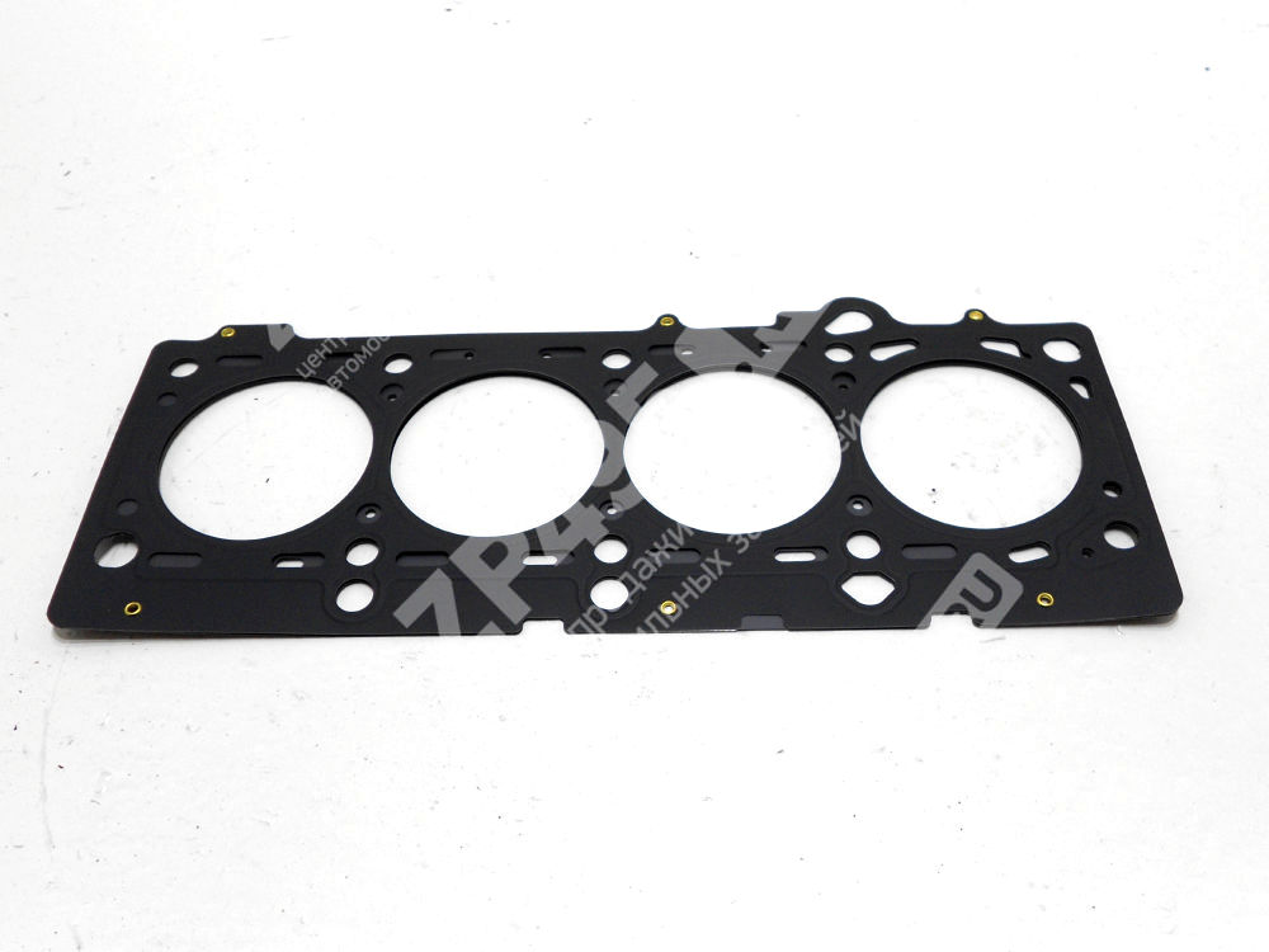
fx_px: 1173
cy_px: 476
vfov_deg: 44.2
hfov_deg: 56.8
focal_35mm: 32
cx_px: 634
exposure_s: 1/30
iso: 125
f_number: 3.6
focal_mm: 6
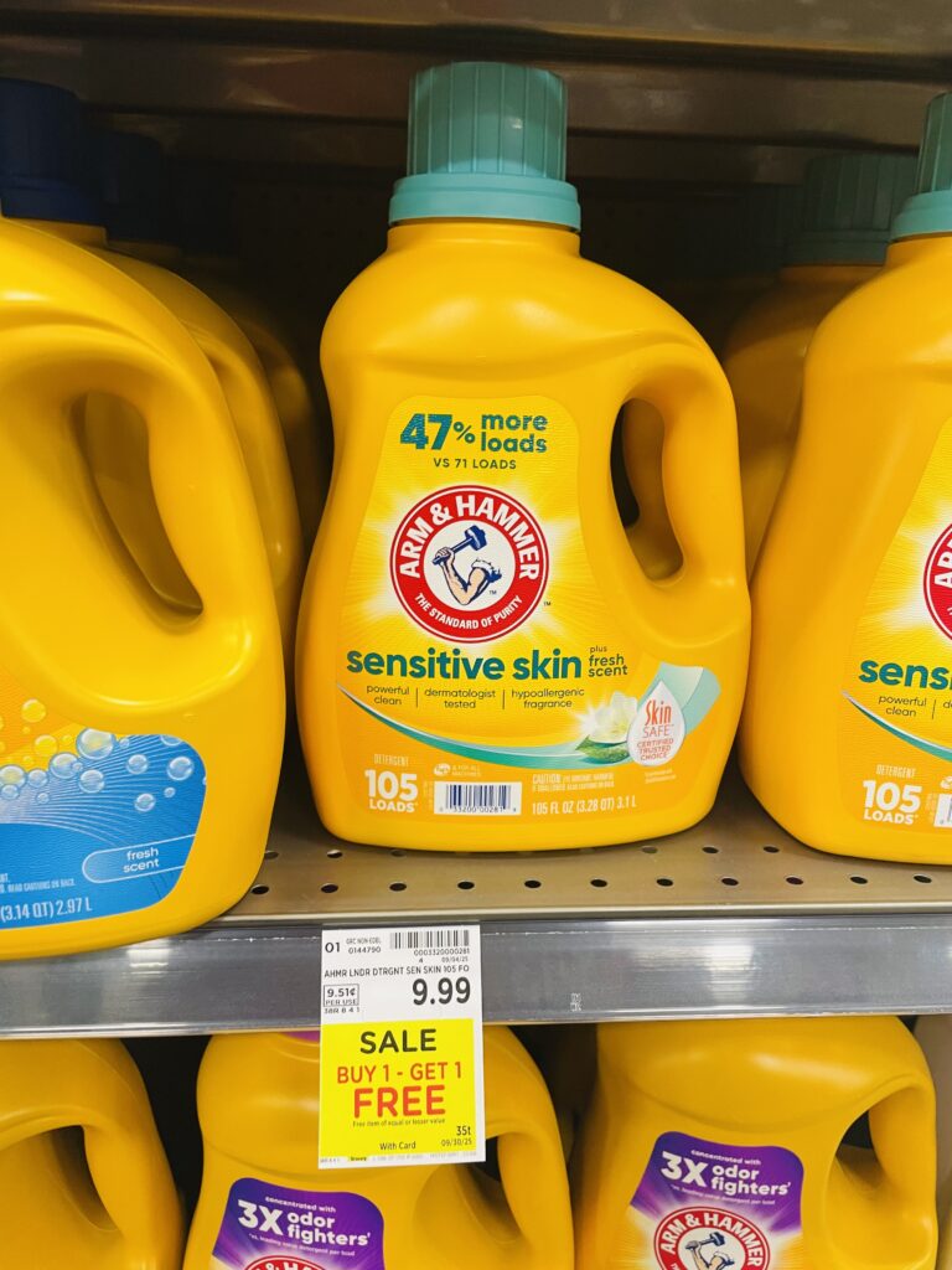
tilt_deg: -16.8
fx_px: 953
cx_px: 476
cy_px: 635
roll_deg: -3.2
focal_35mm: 26
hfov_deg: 53.1
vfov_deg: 67.3
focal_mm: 4.2
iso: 80
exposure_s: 1/61
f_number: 1.6
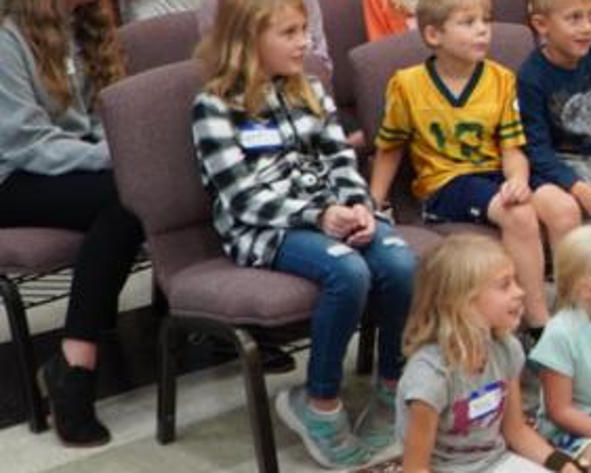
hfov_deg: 21.2
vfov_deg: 19.1
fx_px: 1400
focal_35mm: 80
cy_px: 131
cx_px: 808
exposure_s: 1/30
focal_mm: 20
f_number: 4
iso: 500
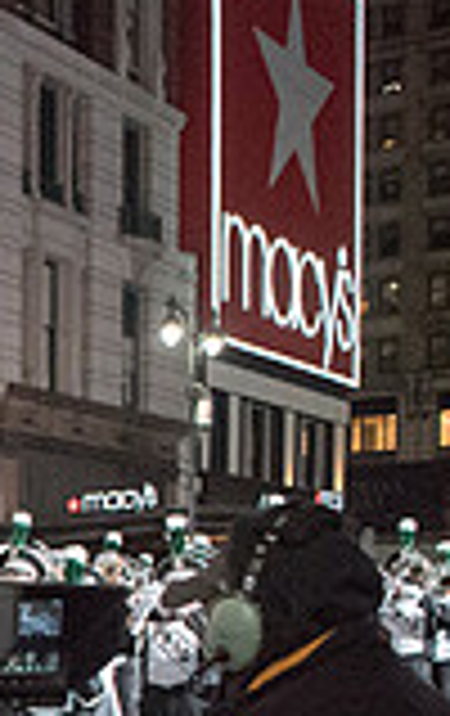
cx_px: -482
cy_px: 831
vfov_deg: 21.8
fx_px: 1739
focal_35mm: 89
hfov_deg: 12.7
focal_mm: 24
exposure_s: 1/1250
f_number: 2.8
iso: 8000
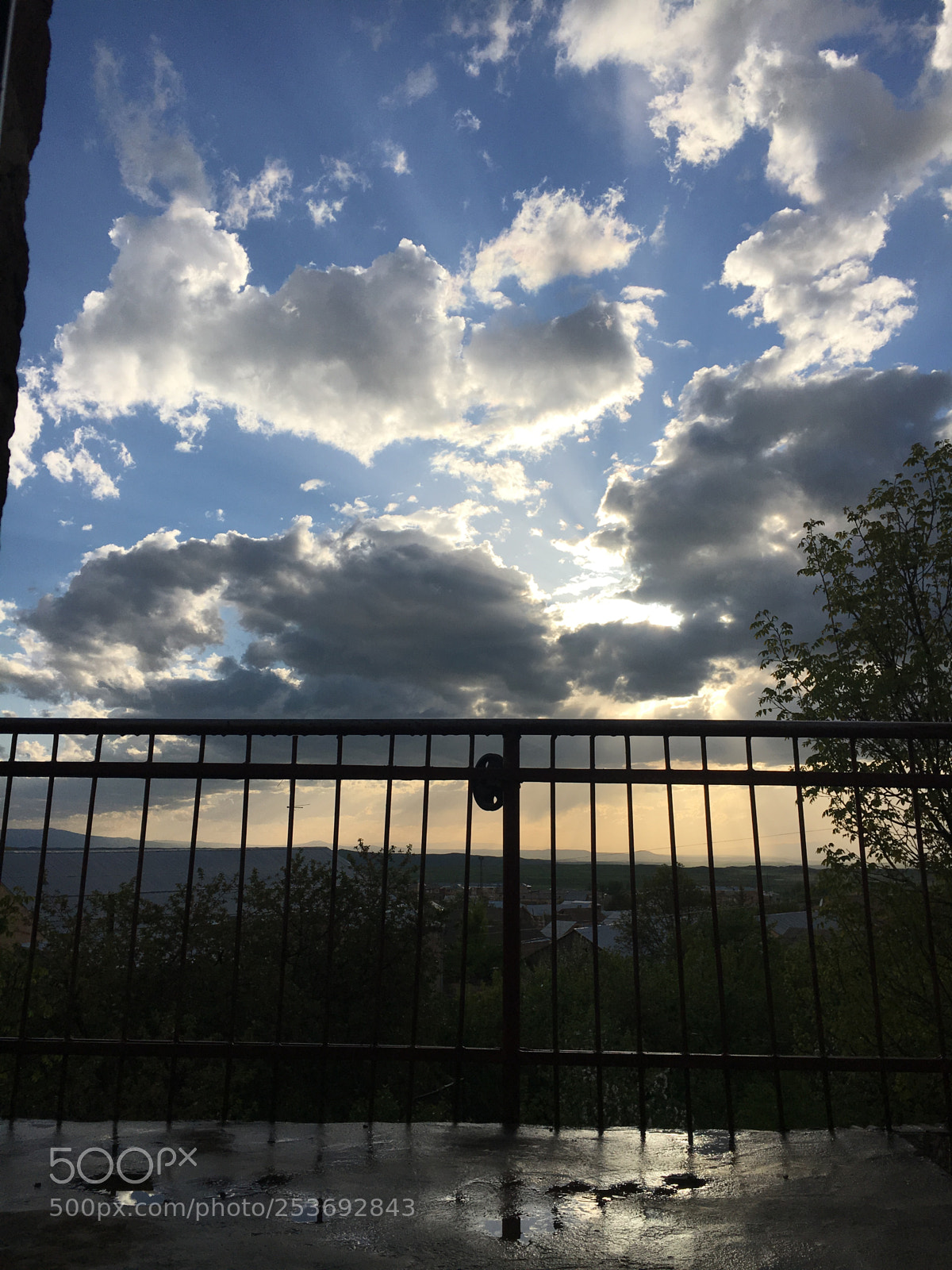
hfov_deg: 48.2
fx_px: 1063
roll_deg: +0.0
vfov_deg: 61.7
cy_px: 635
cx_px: 476
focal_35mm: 29
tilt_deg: +12.0
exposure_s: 1/3497
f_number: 2.2
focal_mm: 4.15
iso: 25
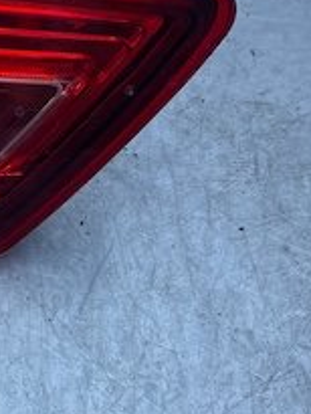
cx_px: -119
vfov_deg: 24.1
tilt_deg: -52.5
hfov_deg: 16.9
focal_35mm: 81
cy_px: 196
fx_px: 969
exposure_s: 1/942
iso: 32
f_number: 1.8
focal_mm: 4.25
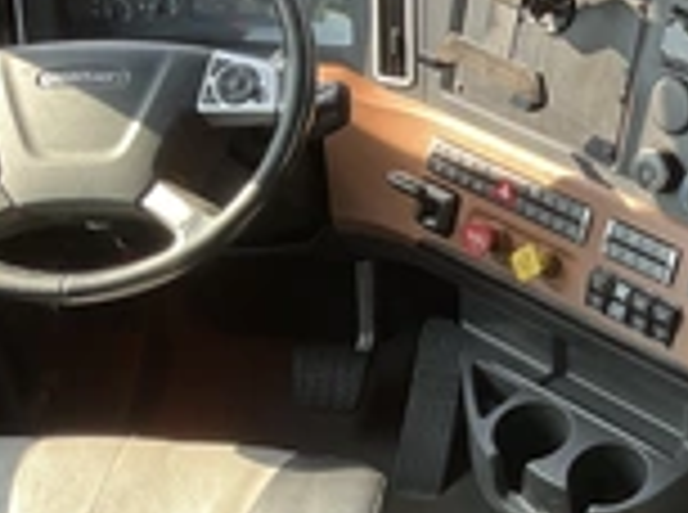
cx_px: 796
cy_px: 324
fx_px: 1507
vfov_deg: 19.3
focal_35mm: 76
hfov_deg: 23.7
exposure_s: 1/122
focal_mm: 3
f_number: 1.8
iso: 40
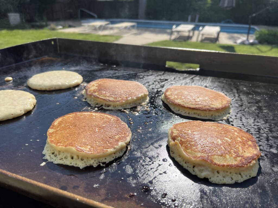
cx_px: 139
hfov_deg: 67.3
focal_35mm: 26
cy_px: 104
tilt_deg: -26.2
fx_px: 209
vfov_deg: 53.1
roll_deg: -1.7
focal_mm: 5.7
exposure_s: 1/4630
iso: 50
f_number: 1.5
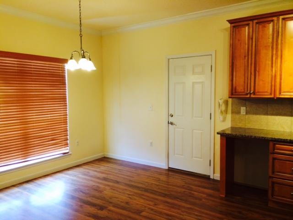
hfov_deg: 60.0
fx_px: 254
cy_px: 110
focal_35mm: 30
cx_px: 146
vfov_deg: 46.8
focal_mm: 4.12
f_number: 2.2
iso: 160
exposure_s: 1/30
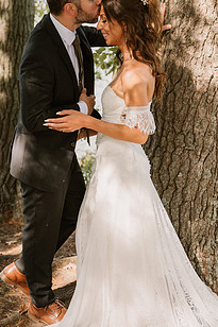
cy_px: 108
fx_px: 664
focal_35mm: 73
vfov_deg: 27.5
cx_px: 100
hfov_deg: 18.6
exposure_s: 1/2500
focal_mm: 50
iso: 800
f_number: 2.8
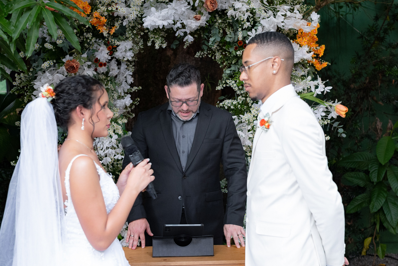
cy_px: 133
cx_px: 200
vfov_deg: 25.7
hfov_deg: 37.8
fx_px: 582
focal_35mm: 53
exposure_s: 1/320
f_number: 2.8
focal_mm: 35
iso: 2500
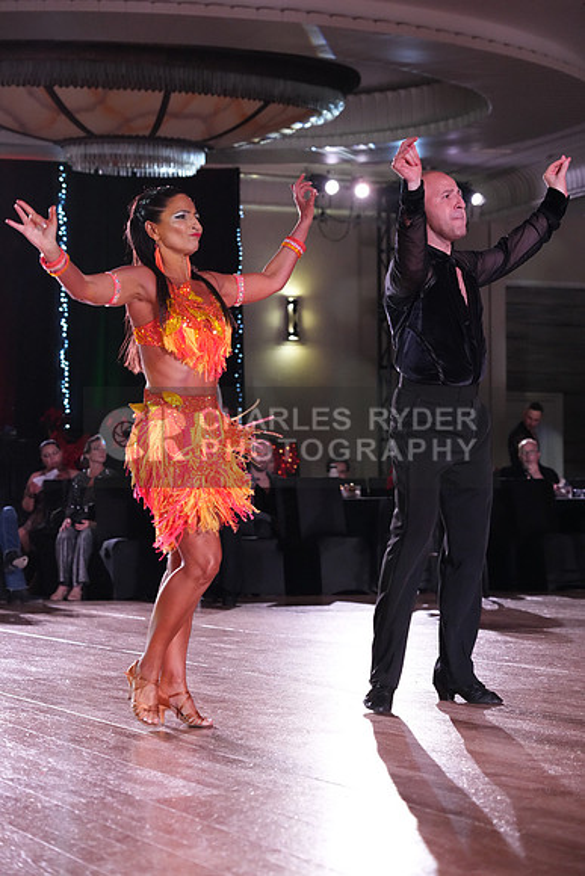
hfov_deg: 16.1
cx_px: 292
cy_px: 438
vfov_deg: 23.9
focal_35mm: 85
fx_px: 2070
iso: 5000
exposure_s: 1/320
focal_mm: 85
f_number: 5
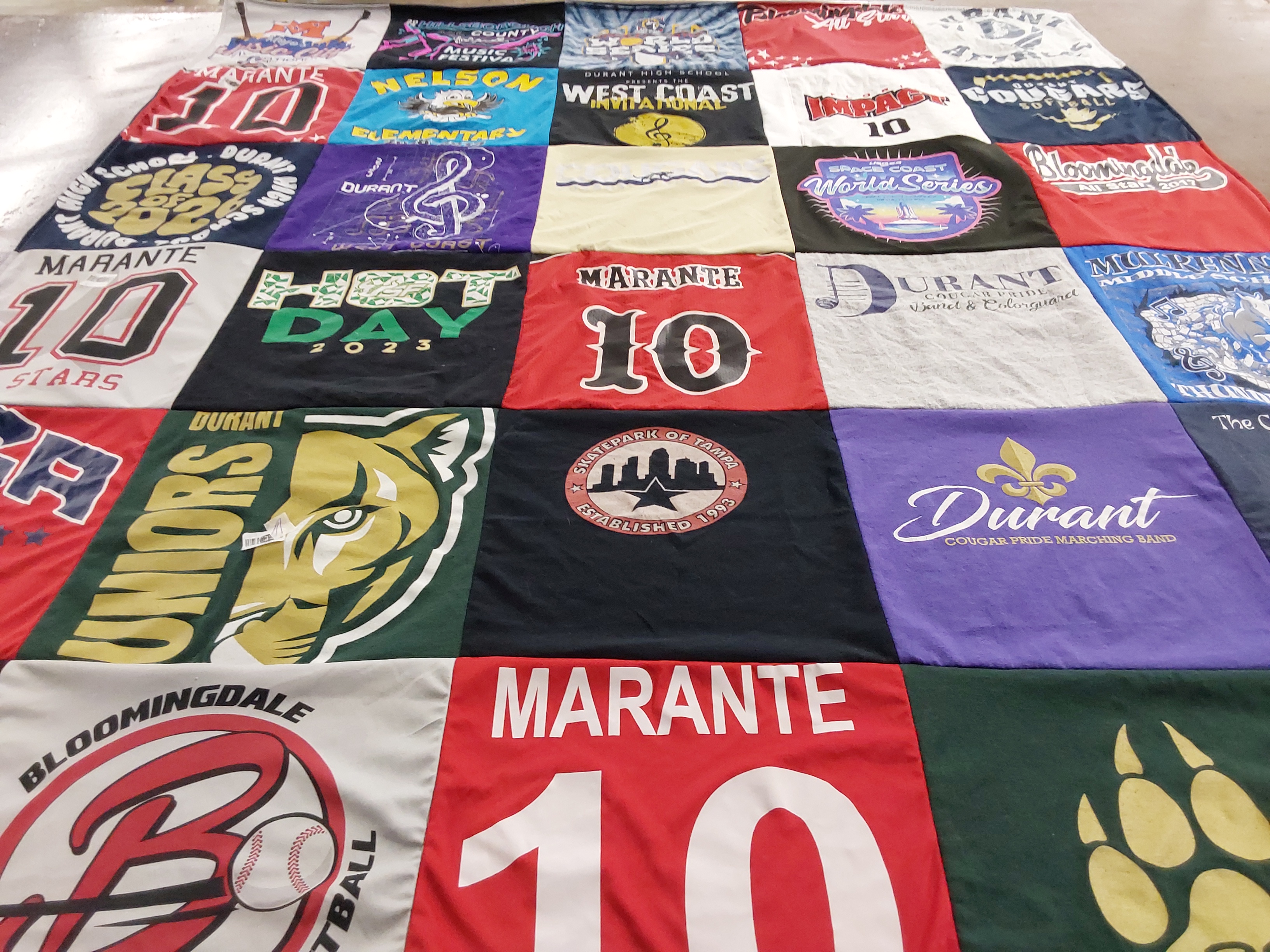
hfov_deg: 63.4
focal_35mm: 28
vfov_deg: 49.7
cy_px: 476
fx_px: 1027
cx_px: 635
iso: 200
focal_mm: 2.91
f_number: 1.9
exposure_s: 1/60
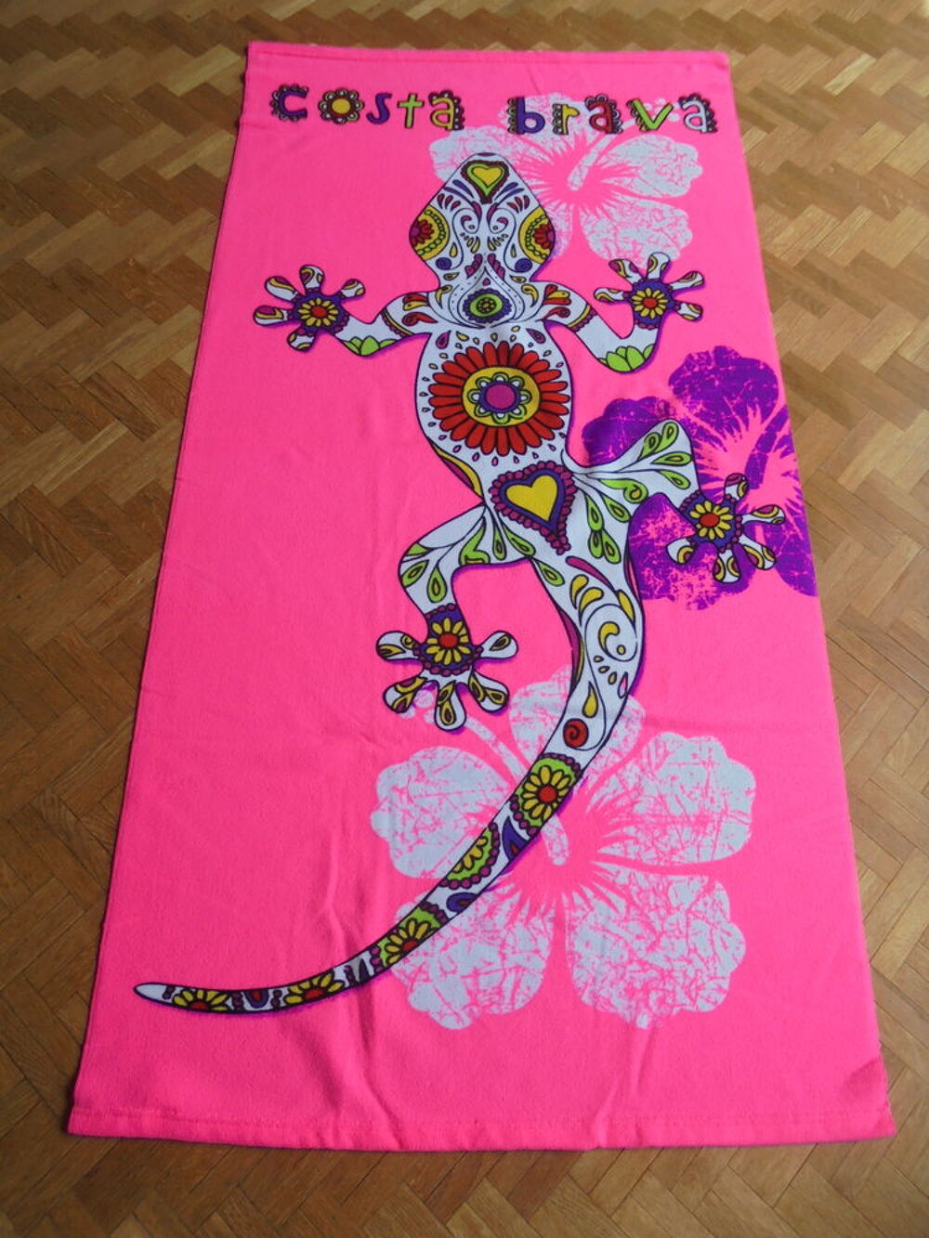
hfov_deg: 53.1
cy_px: 619
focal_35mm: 26
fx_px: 930
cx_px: 464
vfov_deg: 67.3
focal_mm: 4.6
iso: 100
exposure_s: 1/200
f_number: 11.5
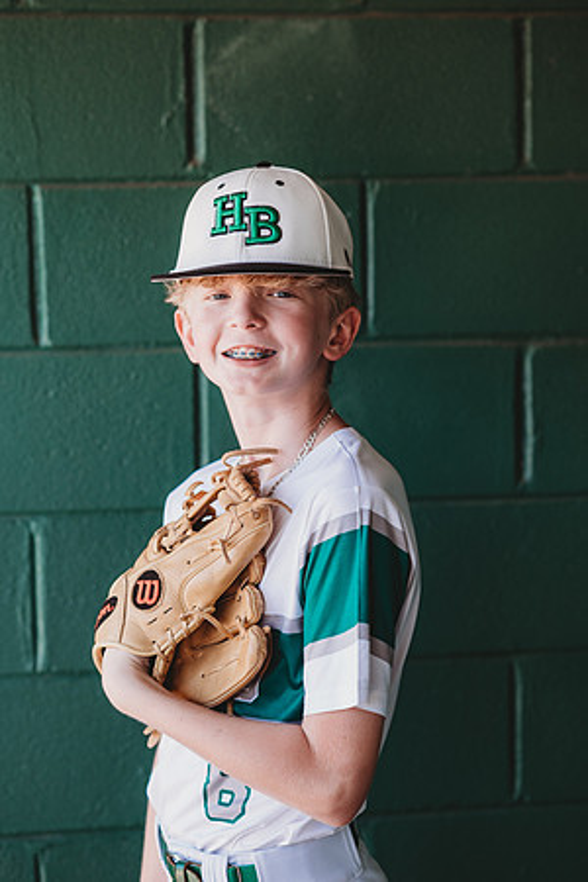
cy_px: 441
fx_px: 2082
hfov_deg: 16.1
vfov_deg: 23.9
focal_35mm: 85
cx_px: 294
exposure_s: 1/200
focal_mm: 85
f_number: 2.8
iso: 160
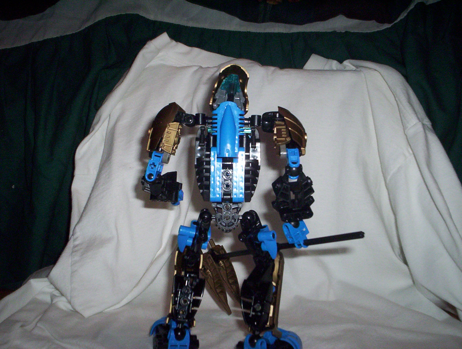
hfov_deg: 48.9
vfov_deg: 37.9
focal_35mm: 38
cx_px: 231
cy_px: 174
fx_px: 508
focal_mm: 4.99
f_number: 4.5
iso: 140
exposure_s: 1/60
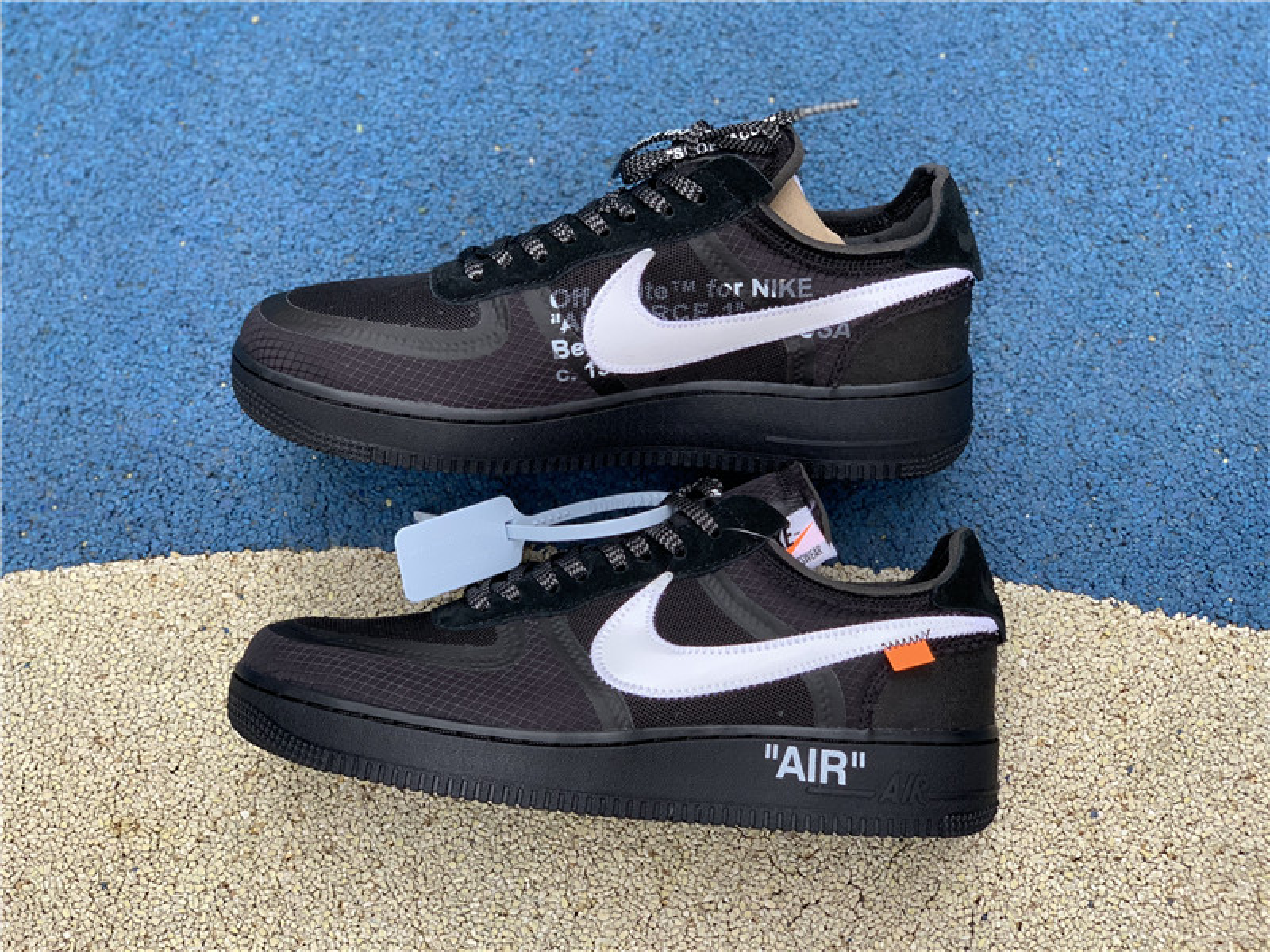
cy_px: 476
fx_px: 1908
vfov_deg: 28.0
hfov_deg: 36.8
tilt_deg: -73.5
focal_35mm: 52
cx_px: 635
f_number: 2.4
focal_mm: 6
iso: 125
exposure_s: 1/95
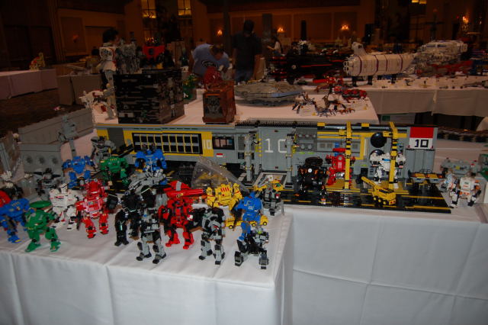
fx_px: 366
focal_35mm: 27
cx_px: 244
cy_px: 162
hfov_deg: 67.4
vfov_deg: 47.9
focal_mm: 18
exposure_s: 1/60
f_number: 3.5
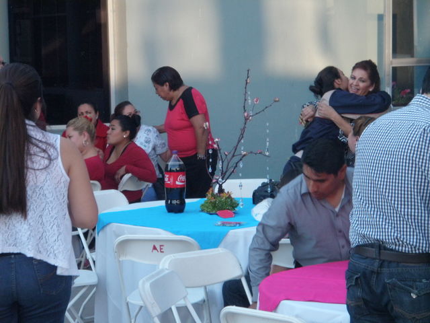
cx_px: 215
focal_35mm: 114
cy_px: 162
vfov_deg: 13.0
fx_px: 1416
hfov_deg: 17.3
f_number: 5
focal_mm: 20.1
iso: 250
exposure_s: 1/100
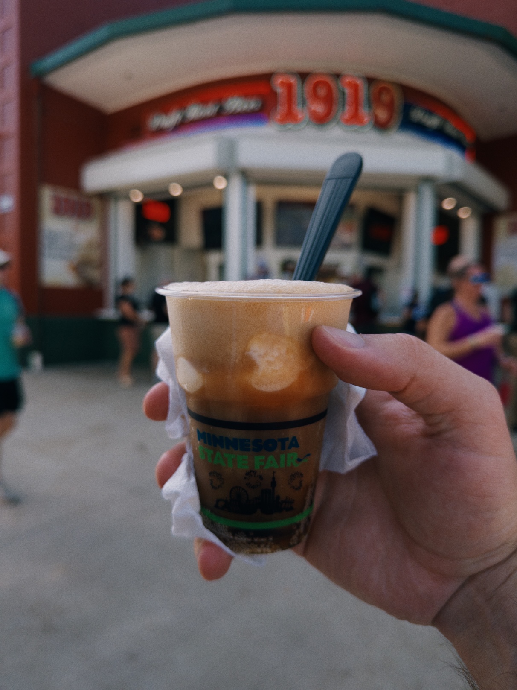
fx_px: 478
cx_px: 258
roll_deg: -1.7
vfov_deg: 71.6
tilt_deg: -4.5
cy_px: 345
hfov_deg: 56.8
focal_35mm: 24
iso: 80
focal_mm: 6.76
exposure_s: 1/912
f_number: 1.78
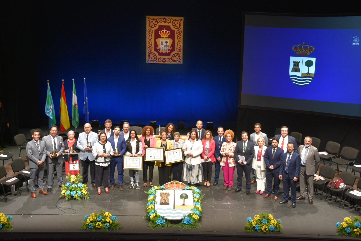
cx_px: 180
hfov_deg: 38.9
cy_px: 120
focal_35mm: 51
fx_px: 511
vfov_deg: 26.5
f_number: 4.2
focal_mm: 34
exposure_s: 1/60
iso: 1250
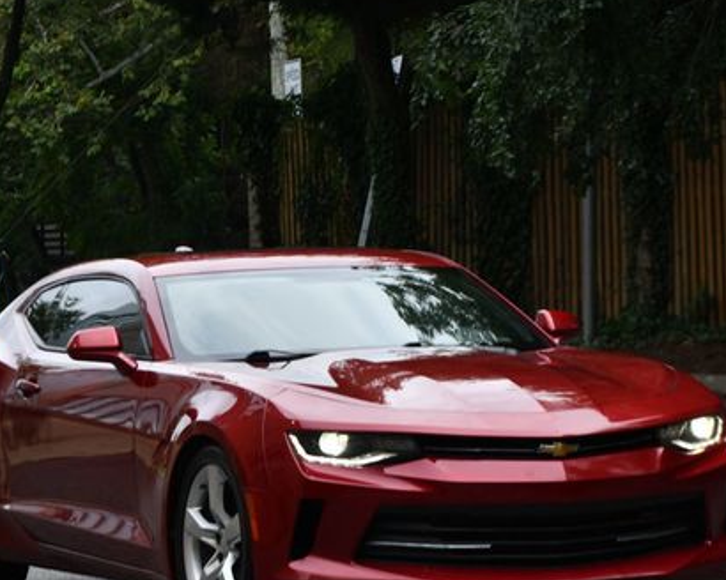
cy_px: 324
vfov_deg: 7.2
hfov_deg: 9.0
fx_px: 4620
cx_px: 322
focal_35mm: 215
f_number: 7.1
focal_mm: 98
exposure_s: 1/250
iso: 200
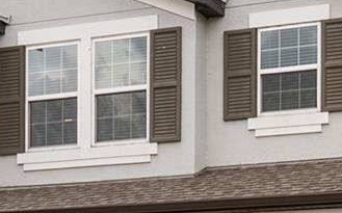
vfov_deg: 9.0
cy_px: 385
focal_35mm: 139
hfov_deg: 15.0
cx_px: 158
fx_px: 1294
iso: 100
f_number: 8
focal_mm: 28
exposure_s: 1/10
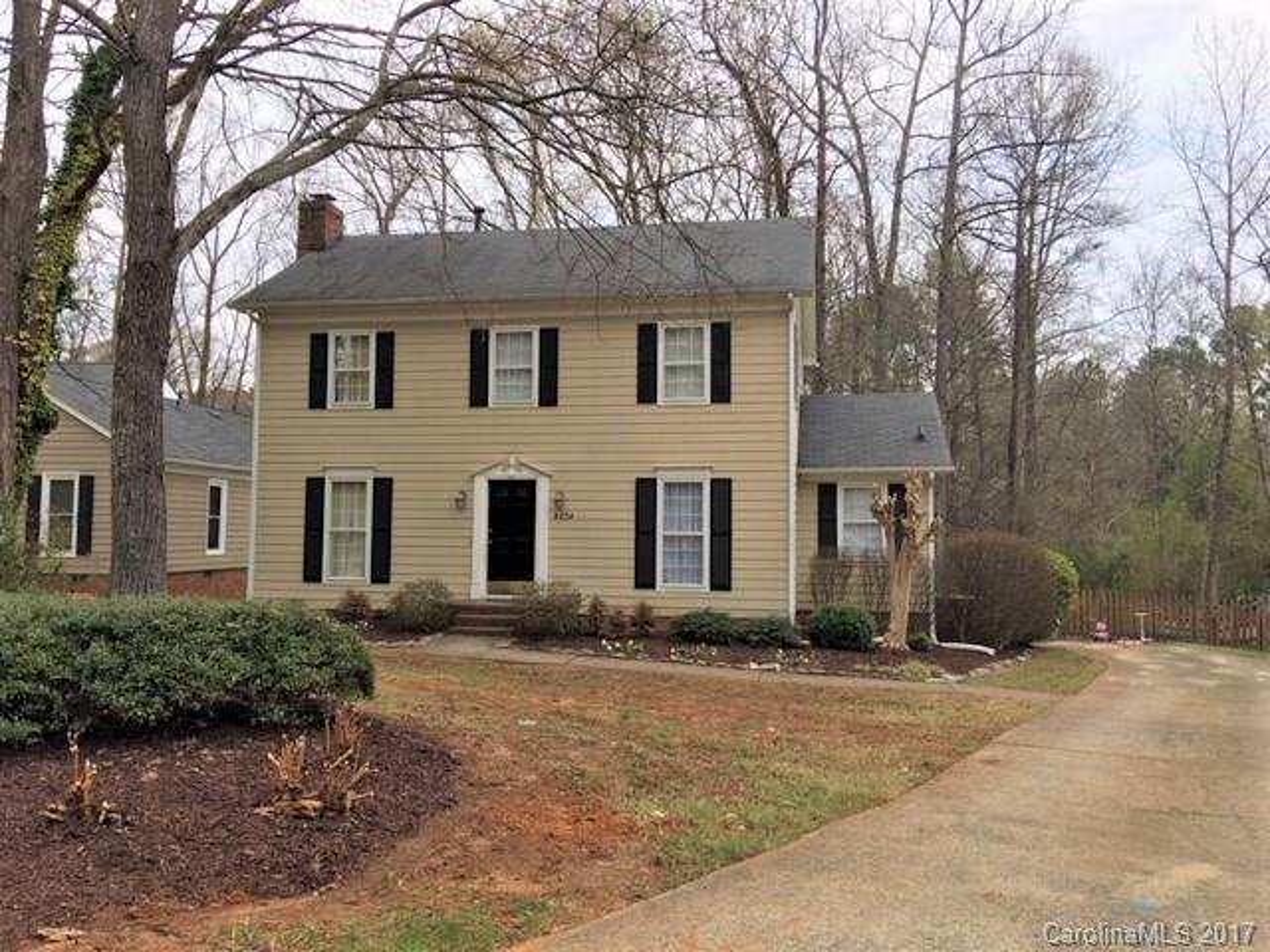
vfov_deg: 48.2
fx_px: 1064
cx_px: 635
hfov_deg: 61.7
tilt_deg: +4.2
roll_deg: -0.3
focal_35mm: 29
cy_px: 476
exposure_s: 1/327
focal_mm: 4.15
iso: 25
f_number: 2.2
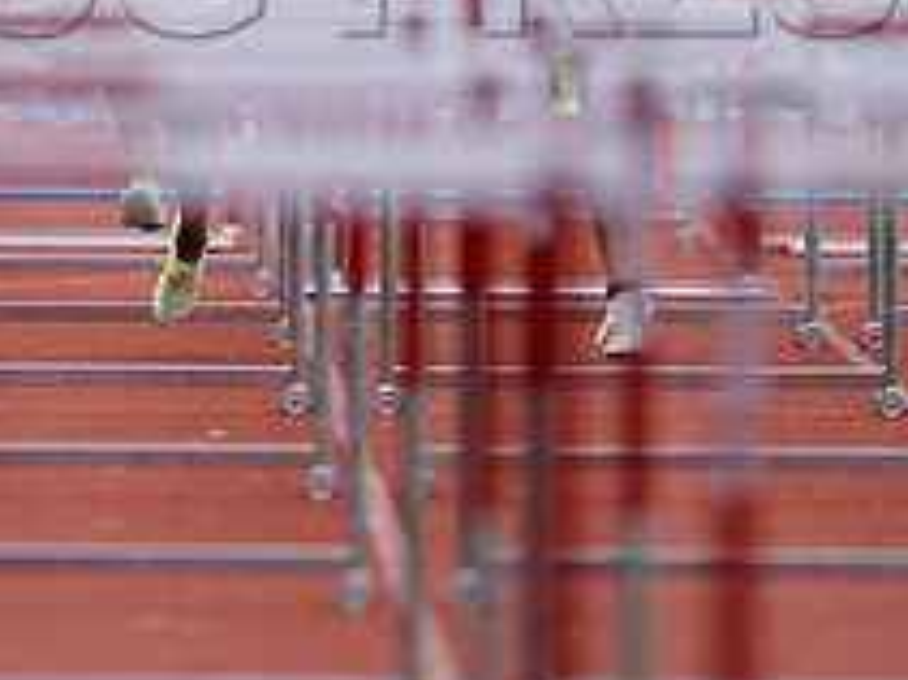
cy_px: -80
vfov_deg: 0.9
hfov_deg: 1.2
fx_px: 41631
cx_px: 30
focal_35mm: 1588
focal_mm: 600
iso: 800
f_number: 4
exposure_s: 1/1600
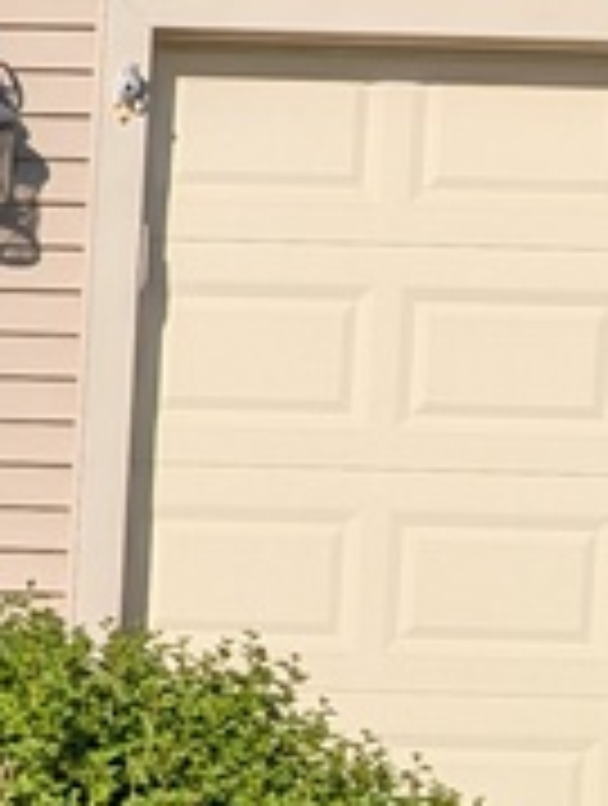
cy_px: 545
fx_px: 3384
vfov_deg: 13.6
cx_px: -745
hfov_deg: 9.4
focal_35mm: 145
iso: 20
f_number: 1.68
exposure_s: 1/1471
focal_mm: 6.9
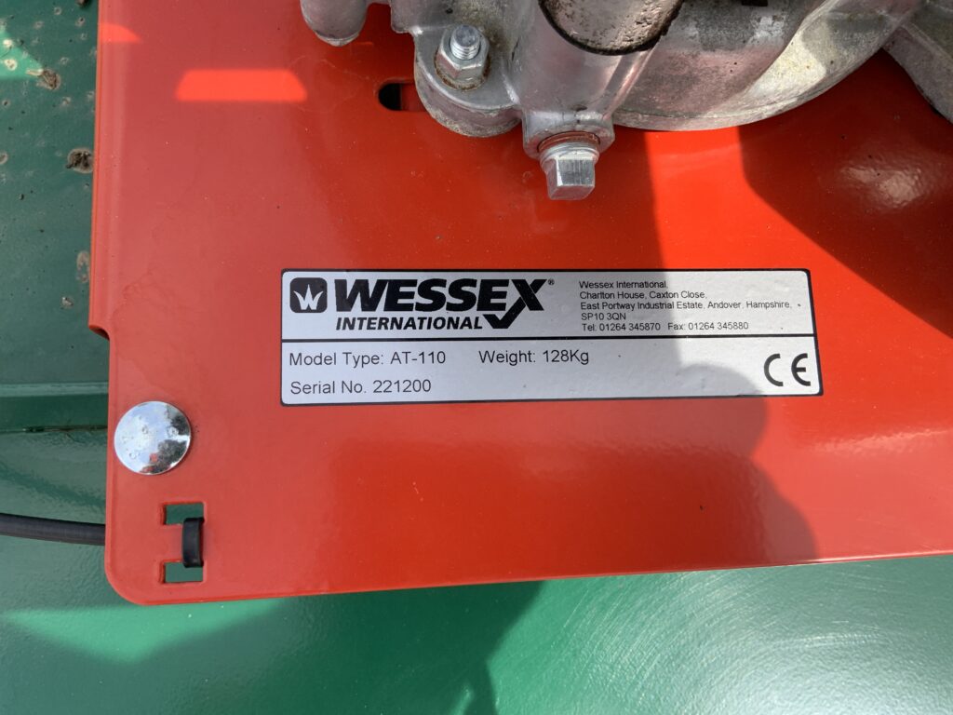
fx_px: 798
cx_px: 476
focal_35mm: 29
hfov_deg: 61.7
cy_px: 358
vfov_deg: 48.2
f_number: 1.8
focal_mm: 3
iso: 16
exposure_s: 1/674
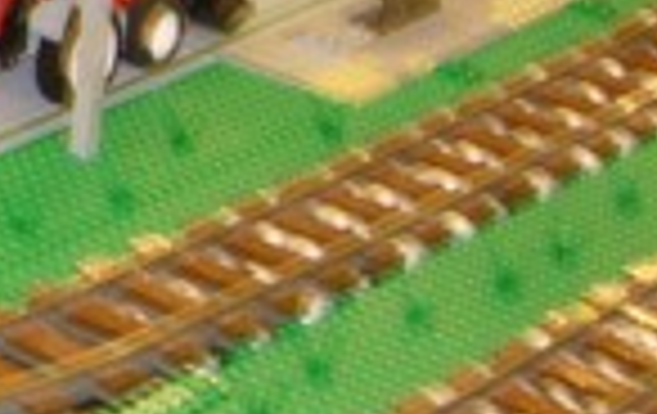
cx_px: -644
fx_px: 3948
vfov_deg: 6.0
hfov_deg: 9.0
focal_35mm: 220
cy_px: -54
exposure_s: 1/6.3
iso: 79
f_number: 2.8
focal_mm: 7.8
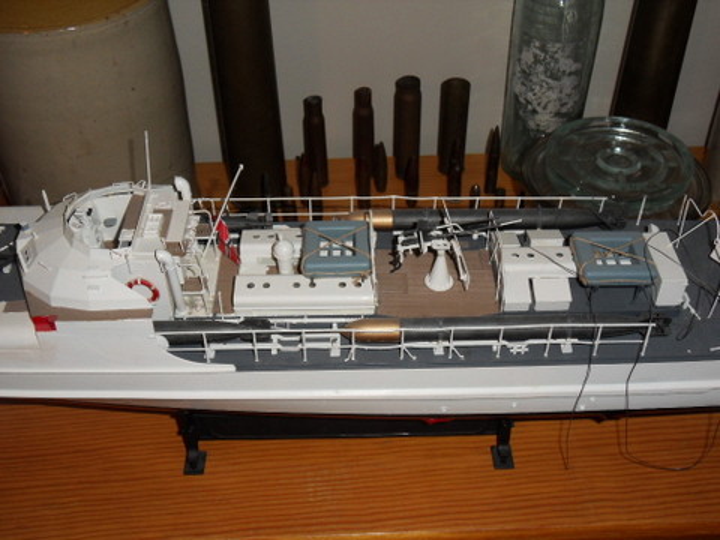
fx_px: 874
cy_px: 270
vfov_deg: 34.3
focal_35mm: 42
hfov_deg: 44.8
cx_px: 360
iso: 200
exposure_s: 1/45
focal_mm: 7.6
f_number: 4.2
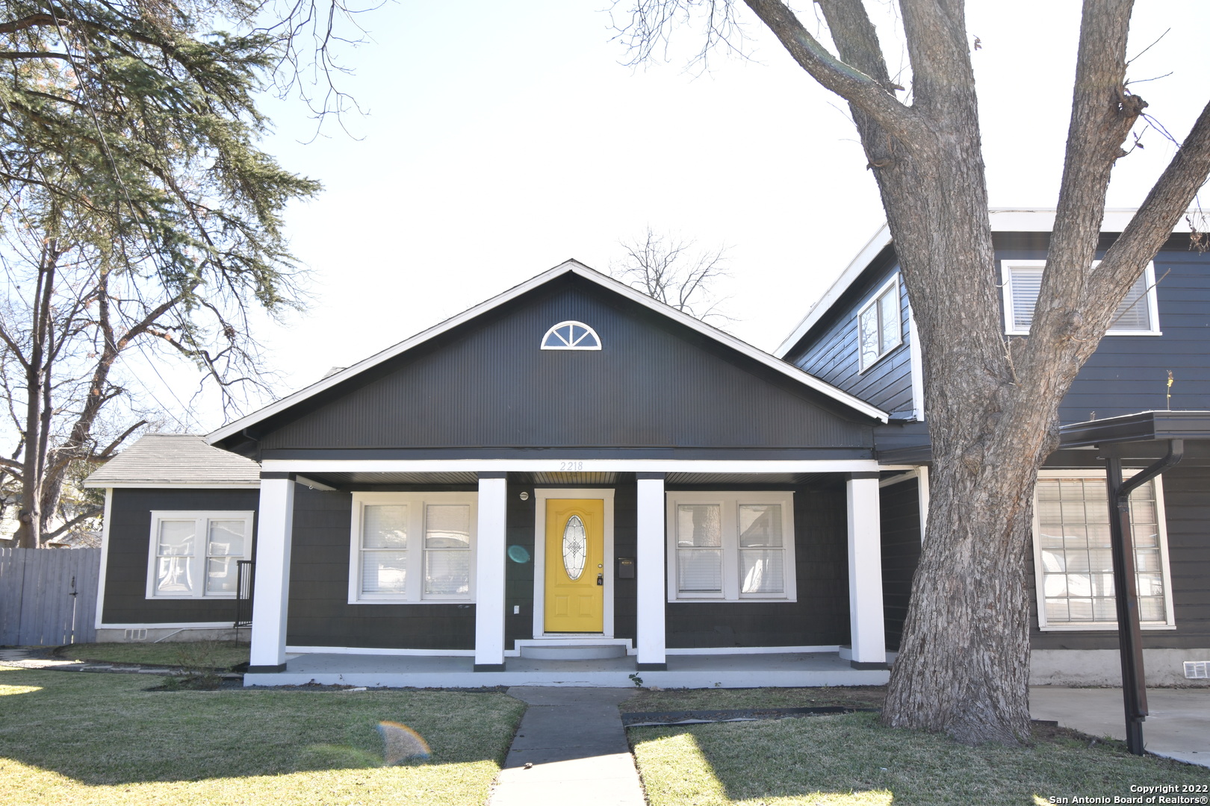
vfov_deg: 43.6
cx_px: 605
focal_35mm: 30
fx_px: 1008
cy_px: 403
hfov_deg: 61.9
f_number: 6.3
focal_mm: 20
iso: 100
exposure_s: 1/80
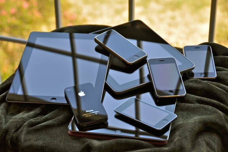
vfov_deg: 12.1
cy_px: 76
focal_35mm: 112
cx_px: 114
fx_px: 712
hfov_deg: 18.2
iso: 200
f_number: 5
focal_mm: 75
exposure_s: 1/125
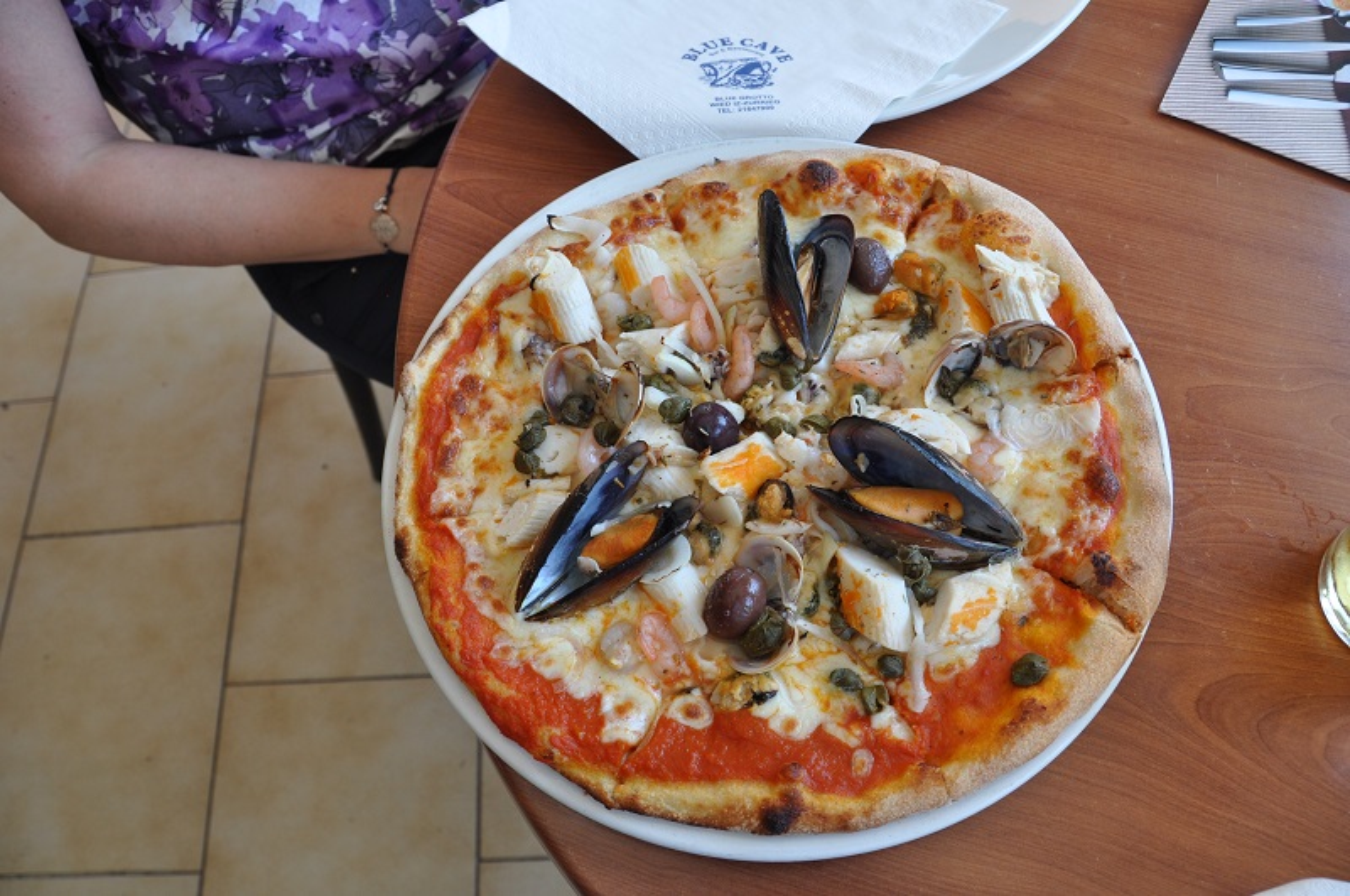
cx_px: 675
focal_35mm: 27
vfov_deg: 47.8
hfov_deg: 67.5
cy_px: 448
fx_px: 1011
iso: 280
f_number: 5.6
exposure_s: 1/125
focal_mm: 18
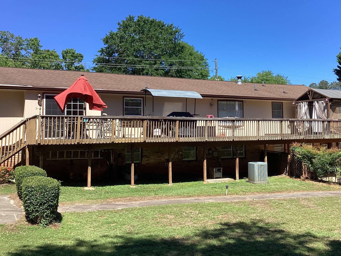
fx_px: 414
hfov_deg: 44.5
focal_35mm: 42
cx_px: 210
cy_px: 102
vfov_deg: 34.2
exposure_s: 1/831
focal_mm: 3.3
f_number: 2.4
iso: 25
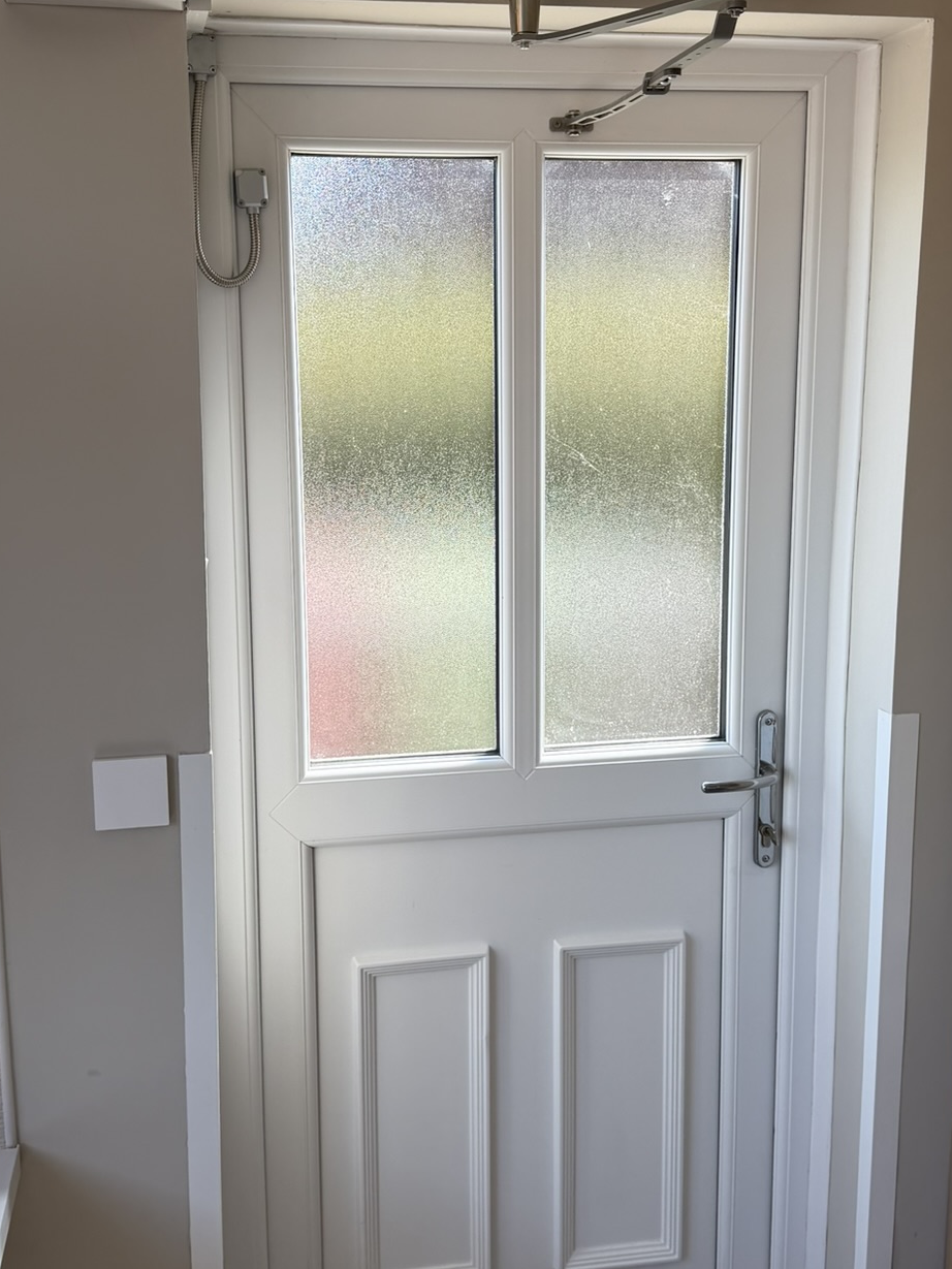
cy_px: 594
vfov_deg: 46.8
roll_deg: -0.1
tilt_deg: -10.2
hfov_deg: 36.0
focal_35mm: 40
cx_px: 497
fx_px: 1467
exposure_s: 1/524
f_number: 1.78
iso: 80
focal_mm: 6.76
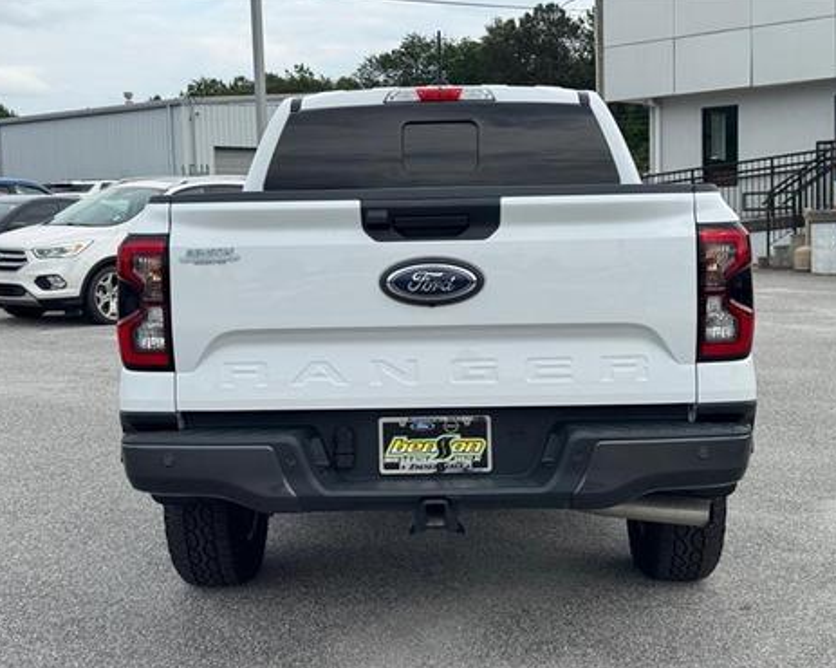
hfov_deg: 36.7
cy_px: 332
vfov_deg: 29.7
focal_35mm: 51
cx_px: 433
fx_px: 1261
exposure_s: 1/3425
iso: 64
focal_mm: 6.76
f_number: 1.78
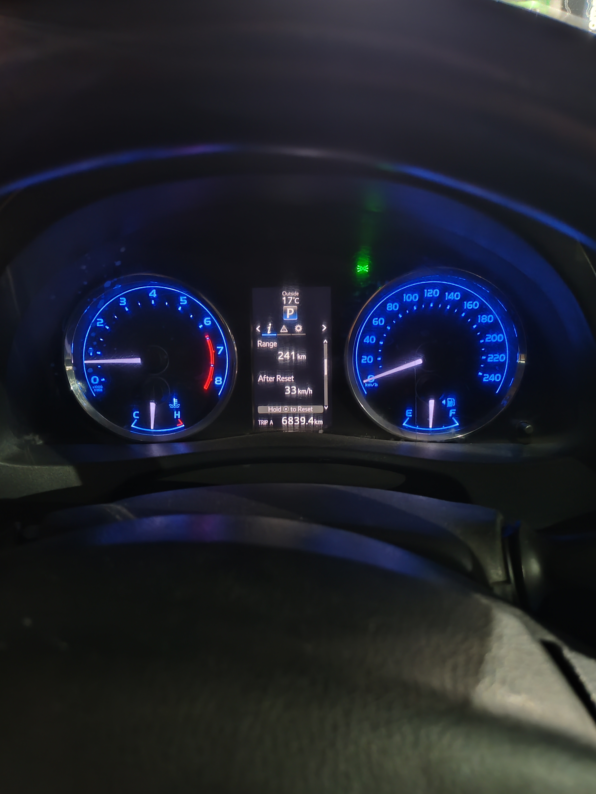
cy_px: 397
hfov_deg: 51.4
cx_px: 298
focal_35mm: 27
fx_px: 620
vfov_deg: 65.3
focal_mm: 6.12
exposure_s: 1/17
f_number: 1.9
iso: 5000
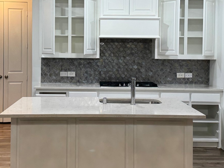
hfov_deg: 34.3
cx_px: 96
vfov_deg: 25.9
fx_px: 362
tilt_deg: -1.3
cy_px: 52
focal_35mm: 56
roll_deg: -0.9
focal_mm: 6.76
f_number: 1.78
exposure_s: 1/120
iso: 160
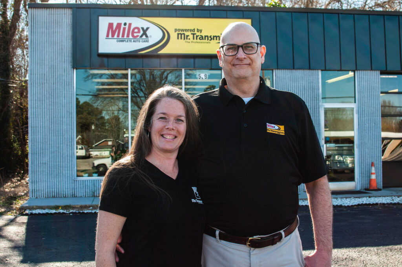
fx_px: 586
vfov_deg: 25.7
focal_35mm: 52
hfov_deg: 37.9
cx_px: 201
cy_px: 134
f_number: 8
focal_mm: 35
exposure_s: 1/160
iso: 400
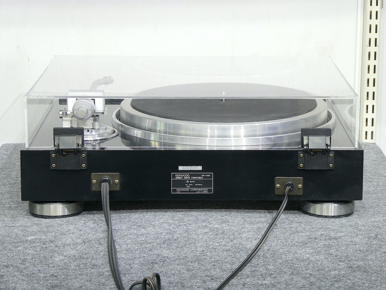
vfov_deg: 14.0
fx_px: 1182
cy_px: 145
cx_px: 193
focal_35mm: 106
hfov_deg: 18.5
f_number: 5.1
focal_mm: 19
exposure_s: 1/6
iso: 200
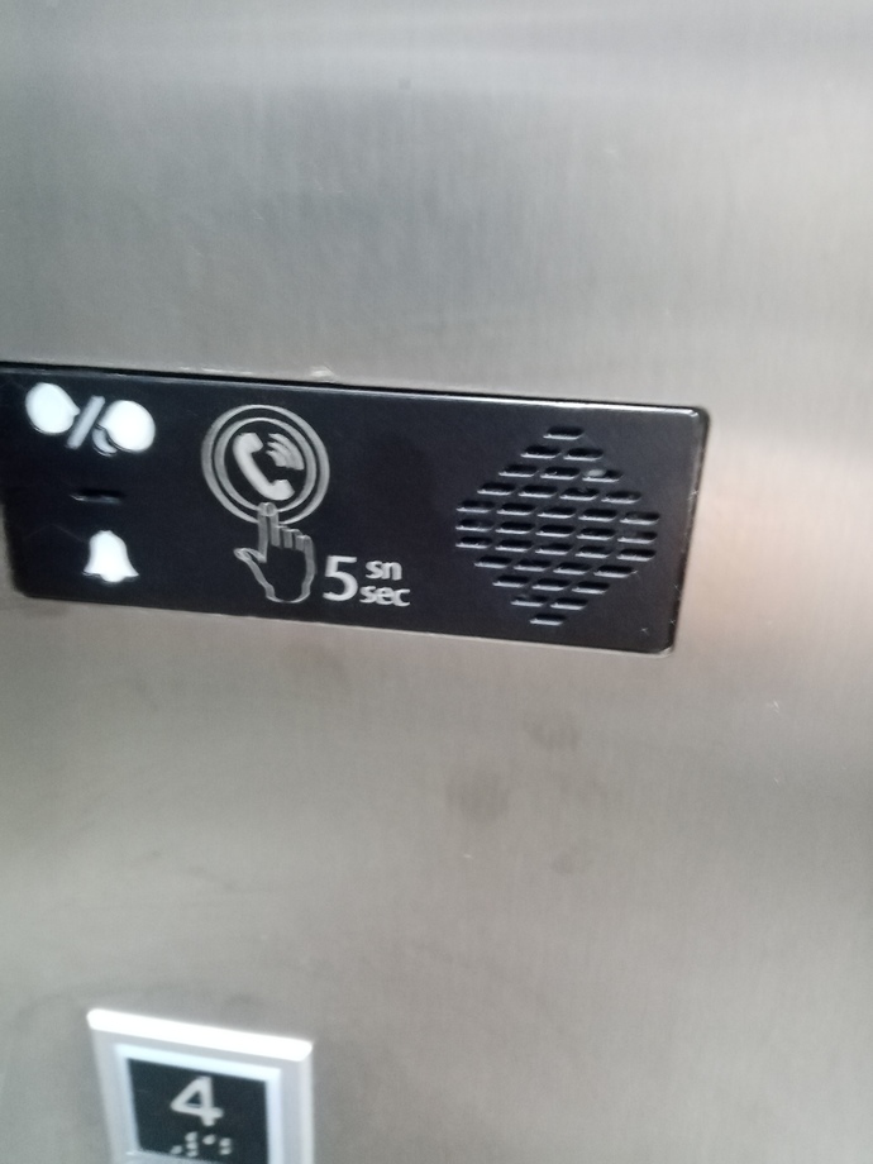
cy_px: 582
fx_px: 874
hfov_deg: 53.1
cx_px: 436
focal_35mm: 26
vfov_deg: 67.3
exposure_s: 1/14.3
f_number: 1.8
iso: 1447
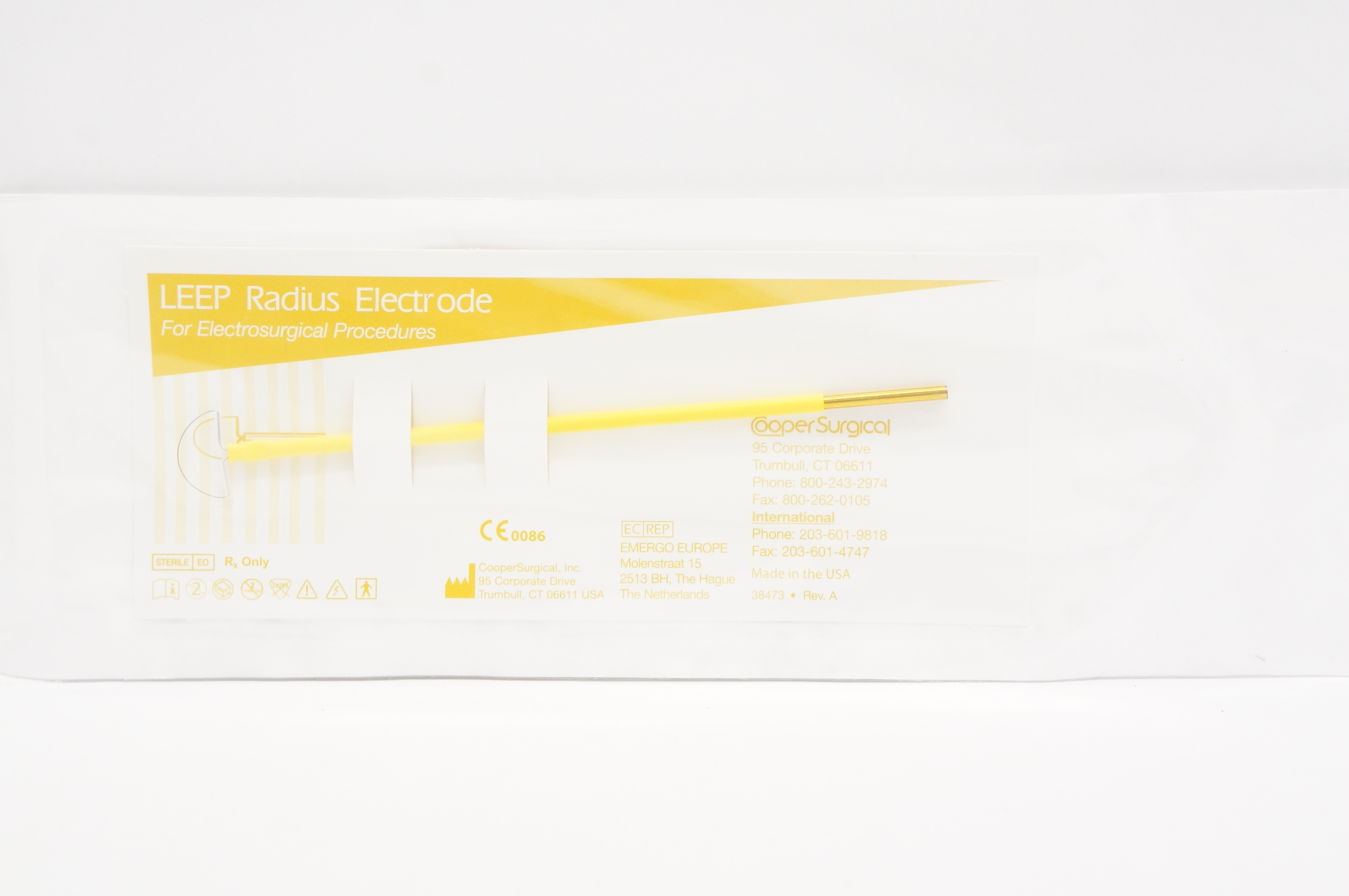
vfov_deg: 23.1
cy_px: 448
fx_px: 2190
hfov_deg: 34.2
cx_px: 674
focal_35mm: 58
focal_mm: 39
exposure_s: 1/250
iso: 3200
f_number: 9
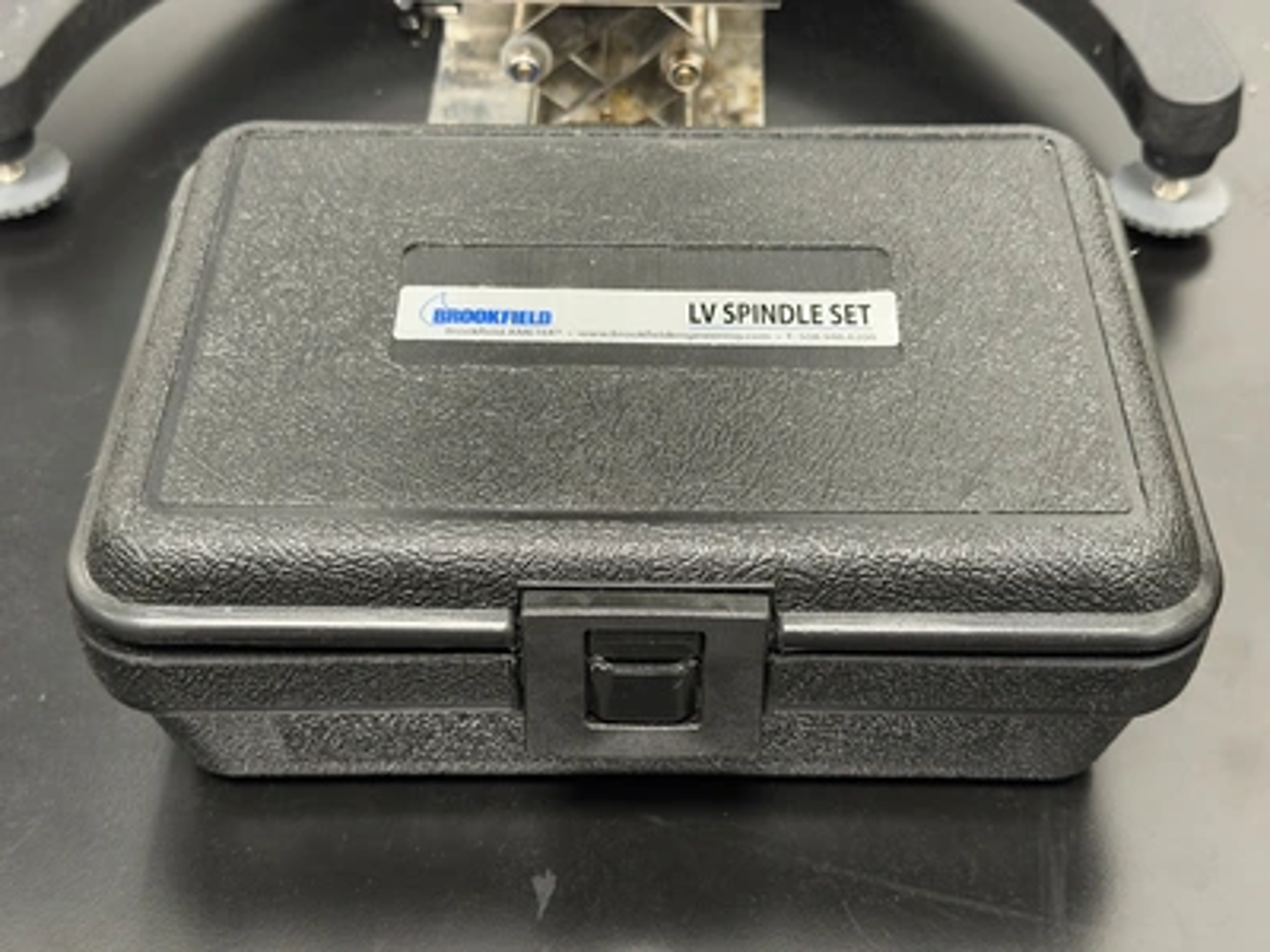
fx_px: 1761
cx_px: 635
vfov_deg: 30.3
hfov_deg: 39.7
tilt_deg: -46.3
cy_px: 476
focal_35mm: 48
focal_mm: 6.76
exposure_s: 1/30
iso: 400
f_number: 1.78
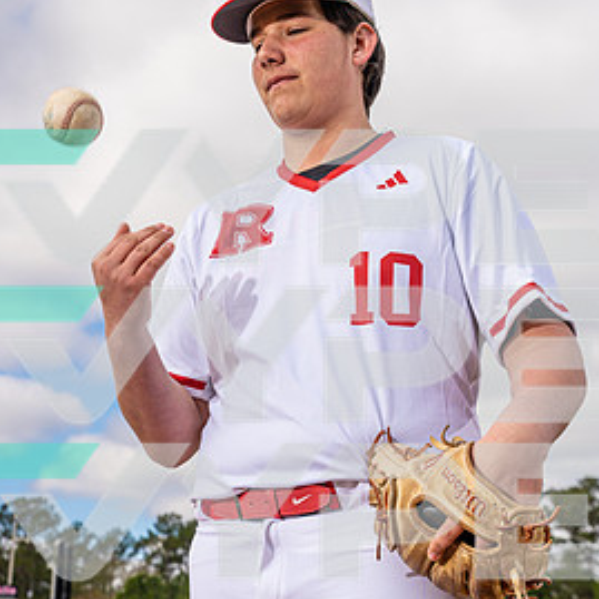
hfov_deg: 23.4
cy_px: 356
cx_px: 298
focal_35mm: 74
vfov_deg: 23.3
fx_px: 1449
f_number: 6.3
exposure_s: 1/250
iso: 100
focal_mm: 52
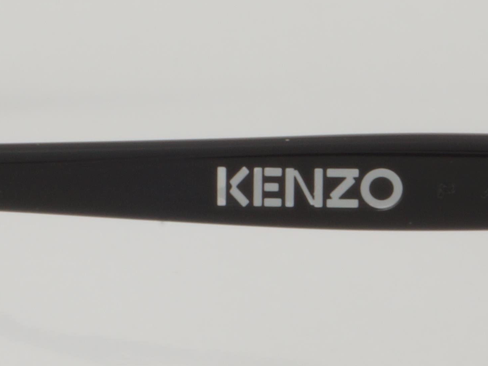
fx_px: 3763
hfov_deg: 7.4
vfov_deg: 5.6
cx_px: 226
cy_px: 169
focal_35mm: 267
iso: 100
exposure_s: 1/3
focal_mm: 45
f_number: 32
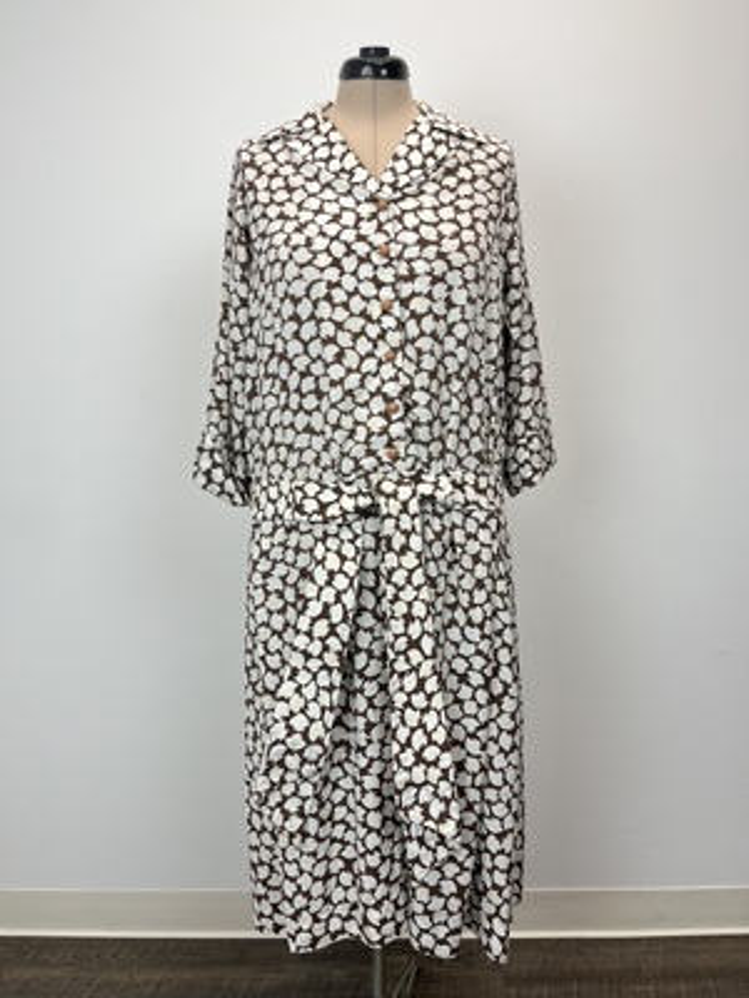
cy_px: 499
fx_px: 750
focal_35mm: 26
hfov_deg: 53.1
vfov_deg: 67.3
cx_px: 374
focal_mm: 5.1
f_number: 1.6
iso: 40
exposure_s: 1/122
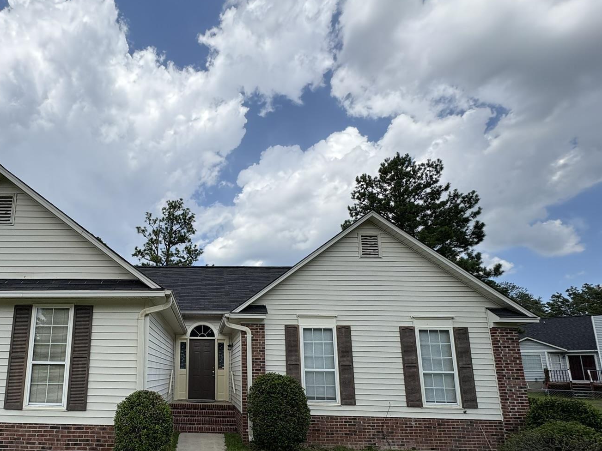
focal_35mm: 22
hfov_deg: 73.3
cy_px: 298
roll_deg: -0.4
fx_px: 383
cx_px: 186
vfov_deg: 59.8
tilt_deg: +11.0
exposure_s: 1/2083
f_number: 2.2
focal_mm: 2.22
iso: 50
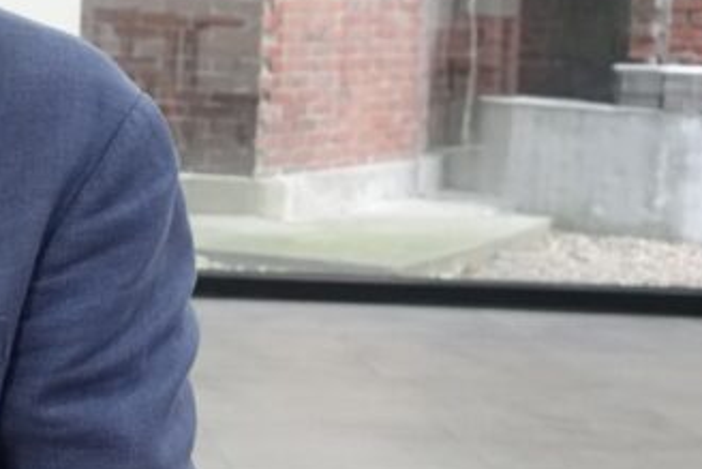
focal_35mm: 92
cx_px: -408
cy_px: 88
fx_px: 1795
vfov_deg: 14.8
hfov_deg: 18.9
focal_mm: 11.11
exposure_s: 1/250
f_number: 2.5
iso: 2000
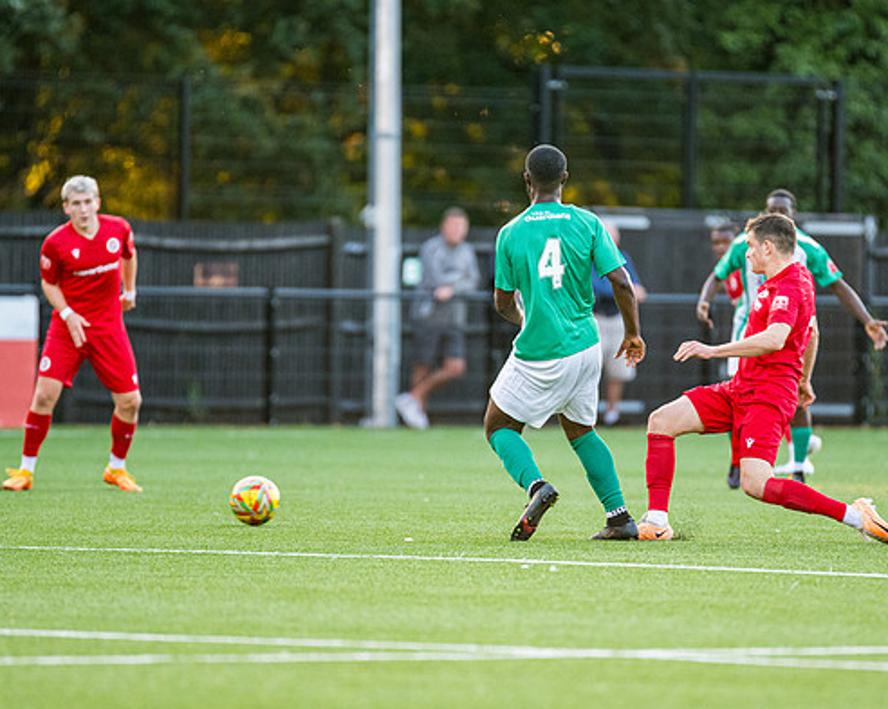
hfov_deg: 3.9
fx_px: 12949
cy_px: 329
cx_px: 531
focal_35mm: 493
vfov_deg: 3.1
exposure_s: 1/640
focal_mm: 300
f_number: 2.8
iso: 1250
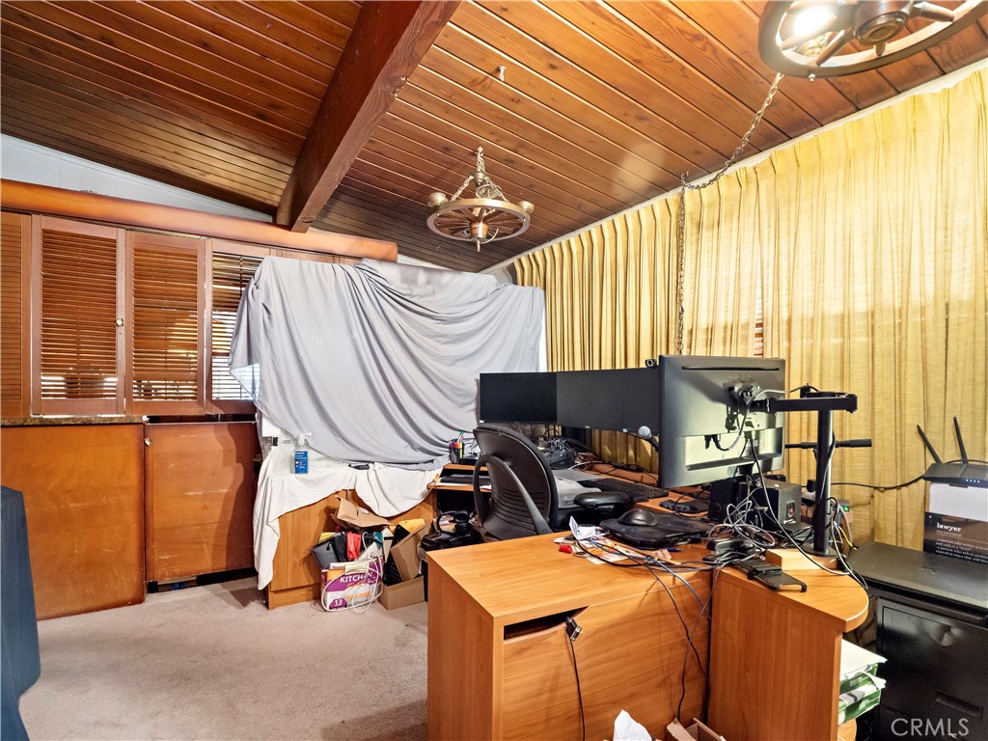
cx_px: 494
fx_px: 457
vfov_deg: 78.1
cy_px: 370
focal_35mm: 16
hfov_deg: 94.5
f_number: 2.8
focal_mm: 8
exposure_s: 1/20
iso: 800
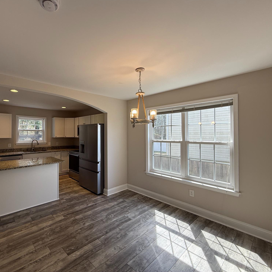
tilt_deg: +1.4
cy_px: 132
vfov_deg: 83.9
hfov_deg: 82.7
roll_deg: +0.1
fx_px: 151
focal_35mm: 17
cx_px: 106
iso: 50
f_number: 2.2
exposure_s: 1/120
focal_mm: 2.22
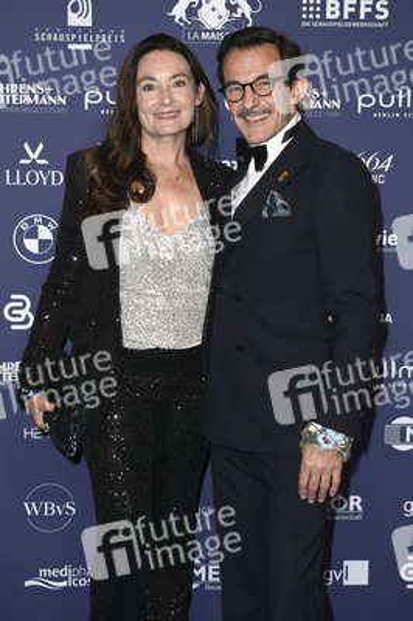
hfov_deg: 21.9
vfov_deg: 32.4
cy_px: 310
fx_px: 1069
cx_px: 206
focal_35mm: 62
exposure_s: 1/250
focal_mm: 62
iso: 400
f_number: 5.6
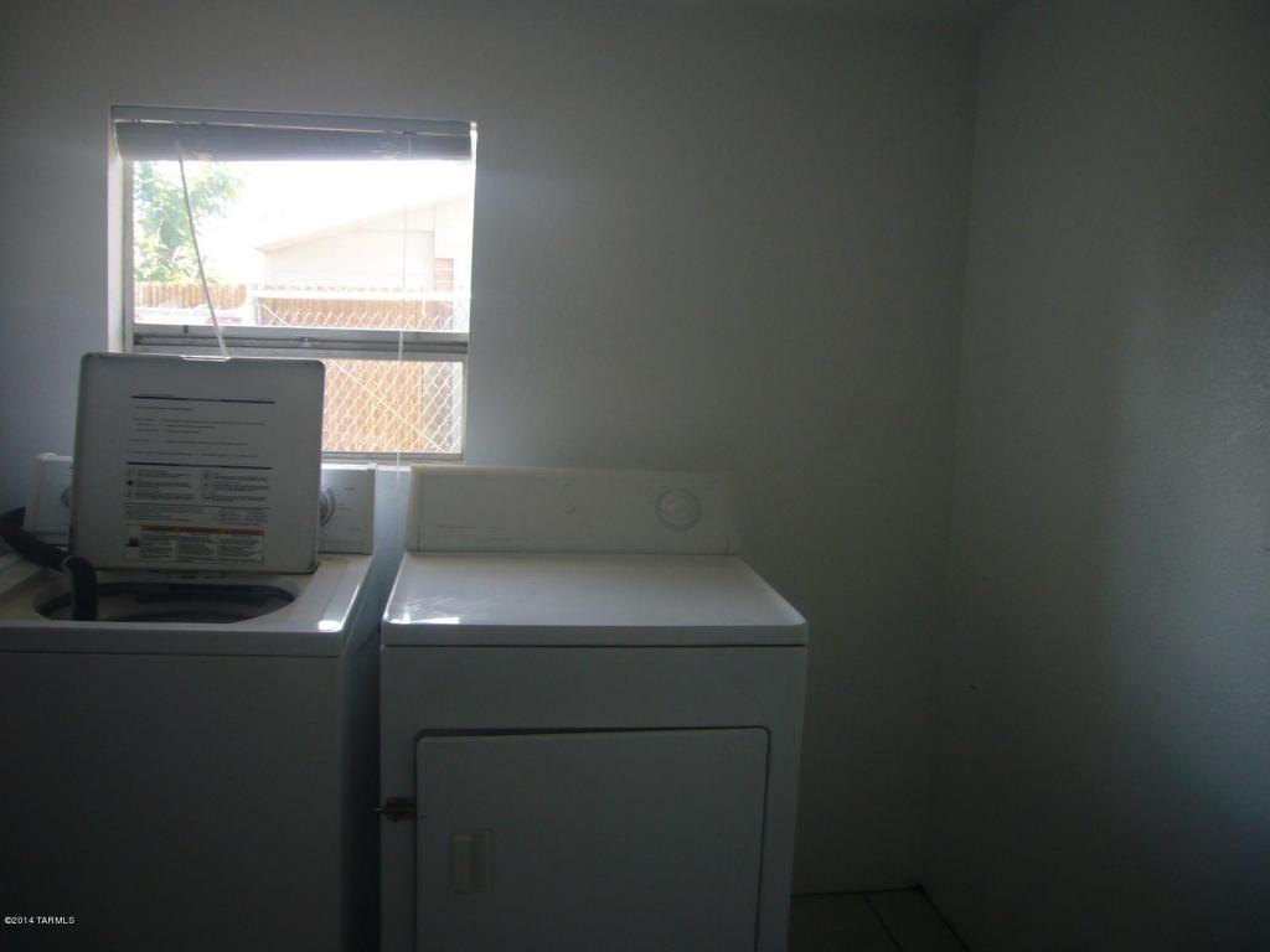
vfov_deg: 49.7
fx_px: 1027
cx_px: 635
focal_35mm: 28
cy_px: 476
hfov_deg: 63.4
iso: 80
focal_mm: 4.6
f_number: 2.8
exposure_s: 1/60
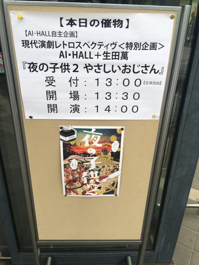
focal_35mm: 29
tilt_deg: -25.2
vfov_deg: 61.7
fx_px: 222
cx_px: 100
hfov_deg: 48.2
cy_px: 132
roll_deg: -1.2
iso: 25
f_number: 2.2
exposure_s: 1/120
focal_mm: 4.15
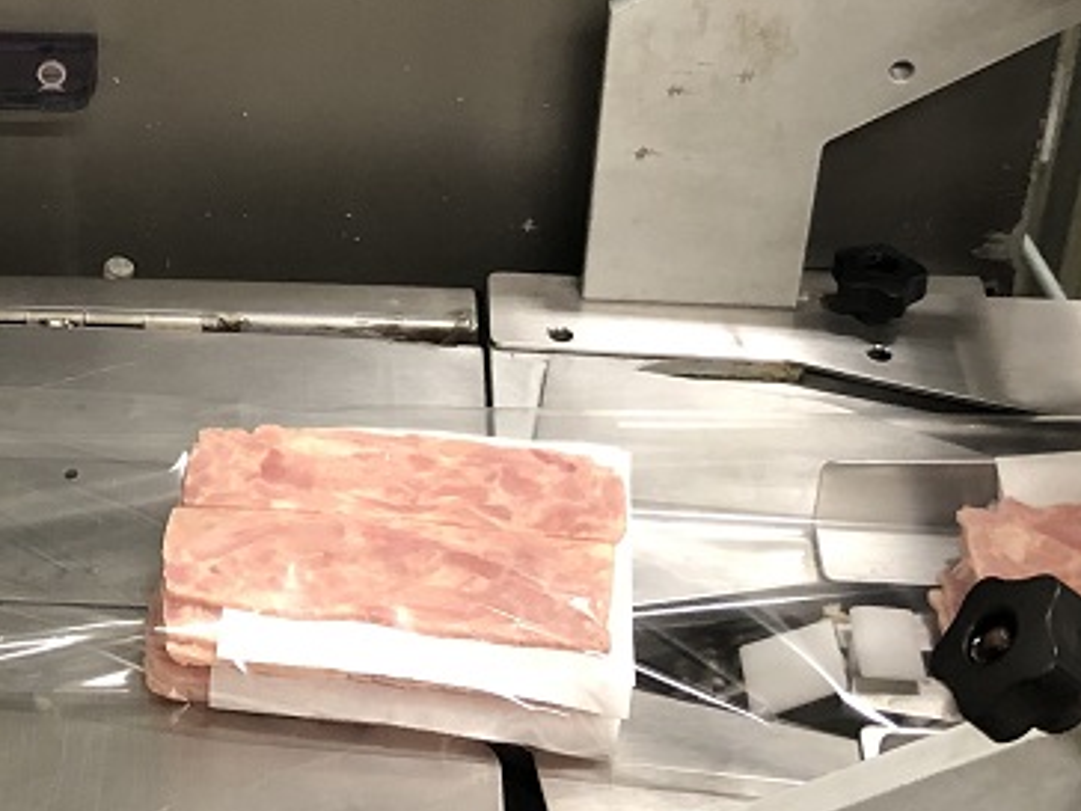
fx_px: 2405
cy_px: 48
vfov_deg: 18.7
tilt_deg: -30.9
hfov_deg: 24.7
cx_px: 146
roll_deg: +1.8
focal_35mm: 77
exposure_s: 1/17
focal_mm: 4
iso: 100
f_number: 1.8
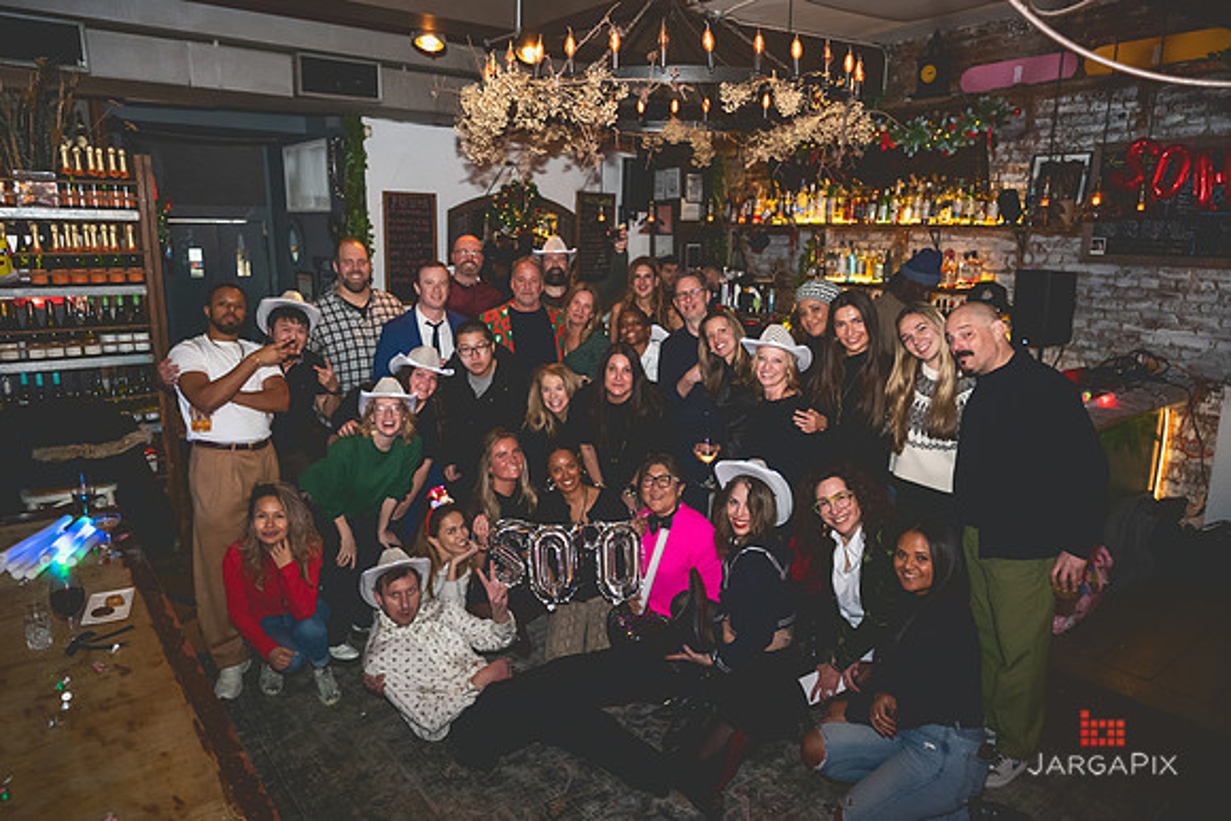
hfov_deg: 73.4
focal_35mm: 24
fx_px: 825
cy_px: 410
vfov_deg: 52.9
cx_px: 616
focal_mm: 24
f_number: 4
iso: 3200
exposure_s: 1/125
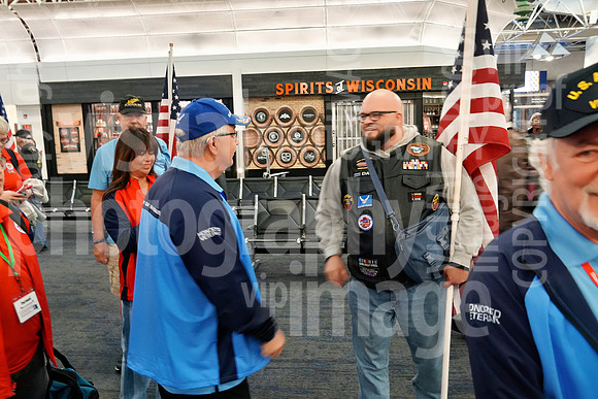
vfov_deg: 43.6
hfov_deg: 61.9
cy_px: 200
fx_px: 498
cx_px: 299
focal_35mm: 30
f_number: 5.6
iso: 3200
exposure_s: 1/40
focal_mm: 20
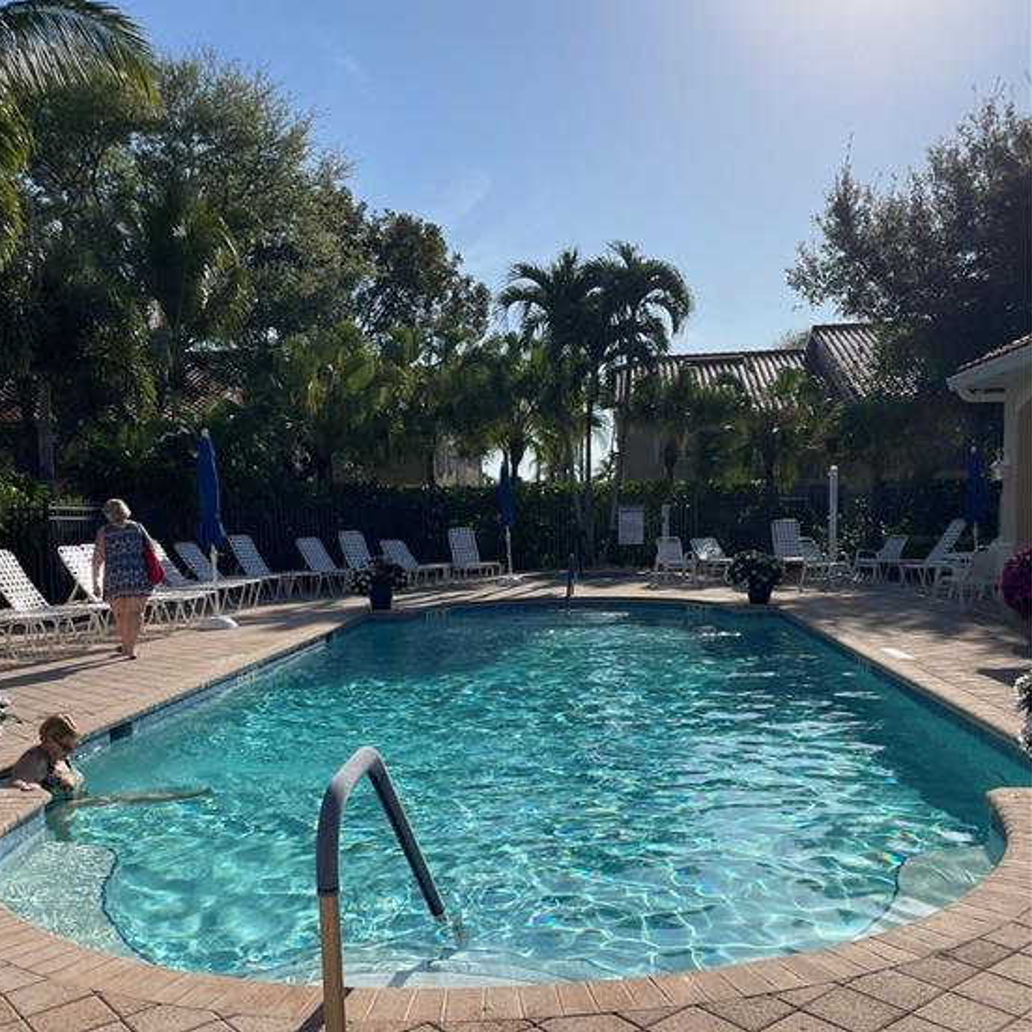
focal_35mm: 32
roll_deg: +1.4
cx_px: 495
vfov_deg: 50.7
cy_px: 628
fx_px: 1079
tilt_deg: -5.9
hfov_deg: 51.1
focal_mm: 4.2
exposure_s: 1/5556
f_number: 1.6
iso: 32
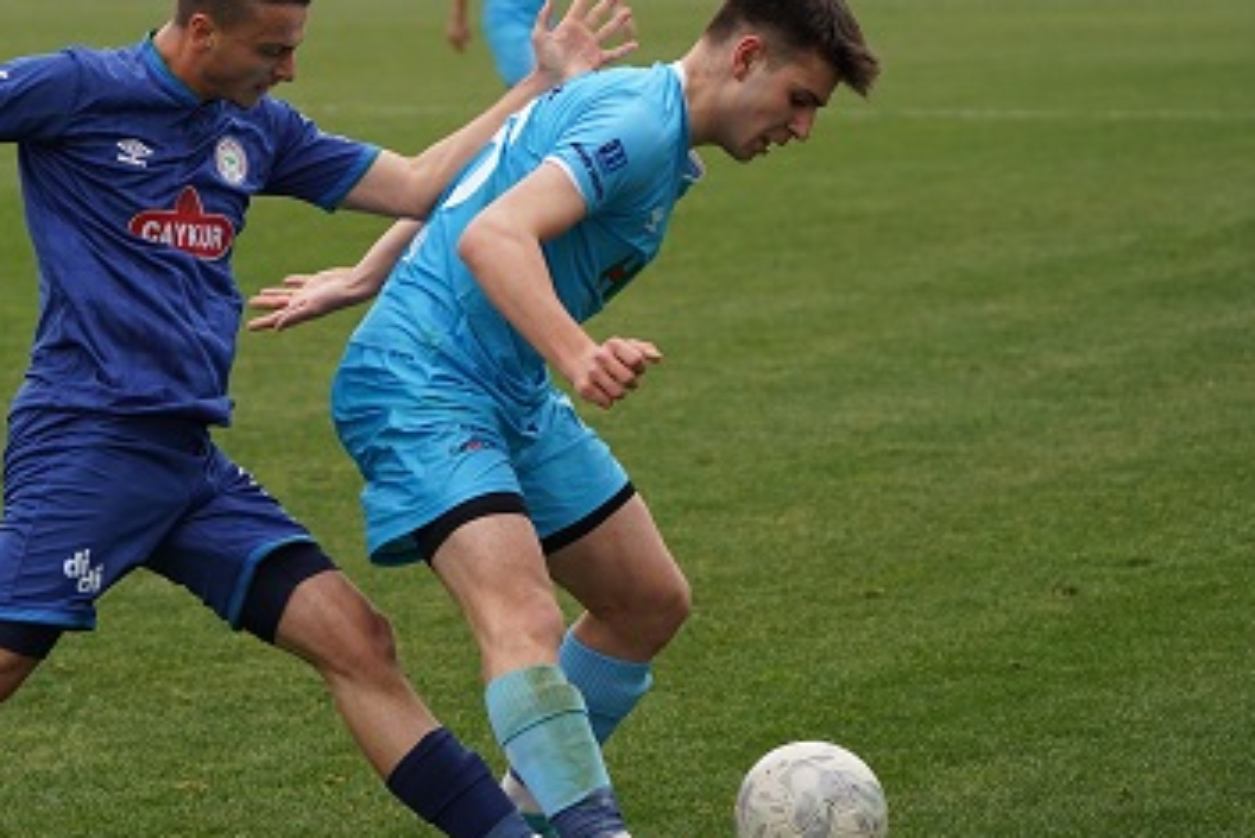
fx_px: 6661
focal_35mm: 191
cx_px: 217
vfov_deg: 7.2
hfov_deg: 10.7
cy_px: 285
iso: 1250
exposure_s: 1/2000
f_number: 4.5
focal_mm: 112
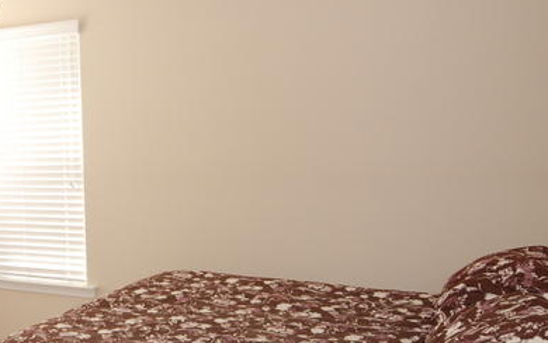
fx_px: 657
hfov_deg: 44.0
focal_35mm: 44
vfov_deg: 29.2
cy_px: 160
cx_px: 149
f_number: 5.6
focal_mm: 14
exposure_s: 1/30
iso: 400
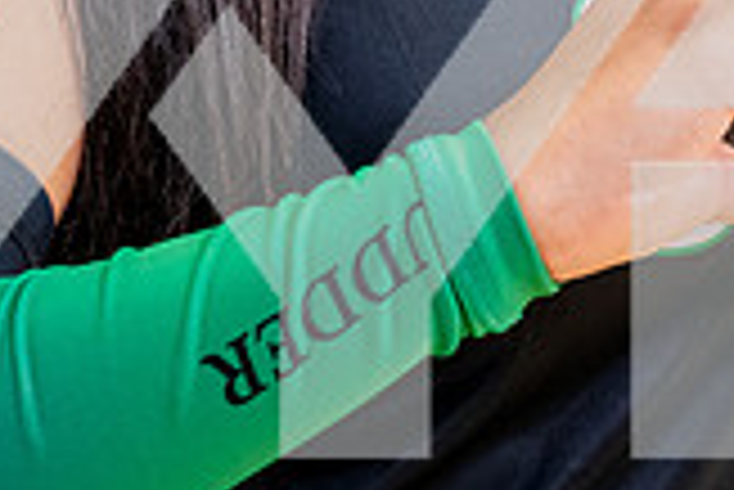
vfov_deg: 13.5
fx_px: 1898
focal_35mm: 93
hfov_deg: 21.7
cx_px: 551
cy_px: -342
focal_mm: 24
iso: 2500
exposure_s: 1/80
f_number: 7.1
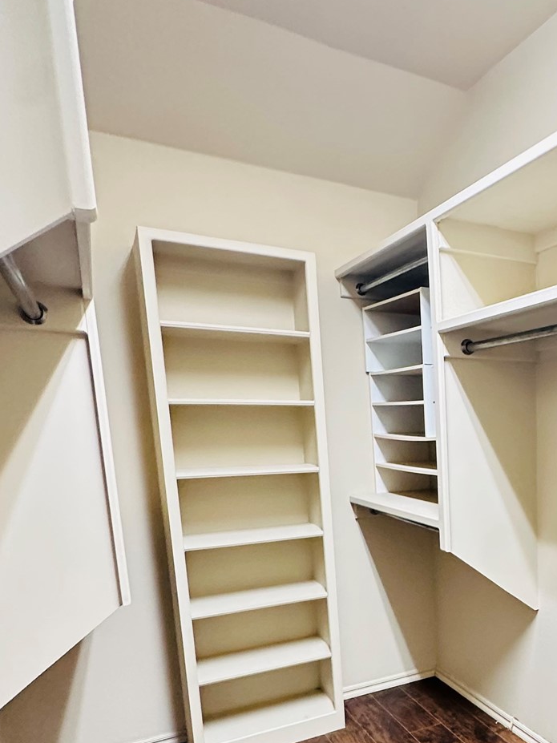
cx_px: 539
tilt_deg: -9.2
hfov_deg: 42.6
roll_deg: +0.1
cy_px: 527
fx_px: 622
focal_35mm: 29
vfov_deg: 59.4
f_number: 2.2
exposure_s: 1/60
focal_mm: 2.22
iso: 500
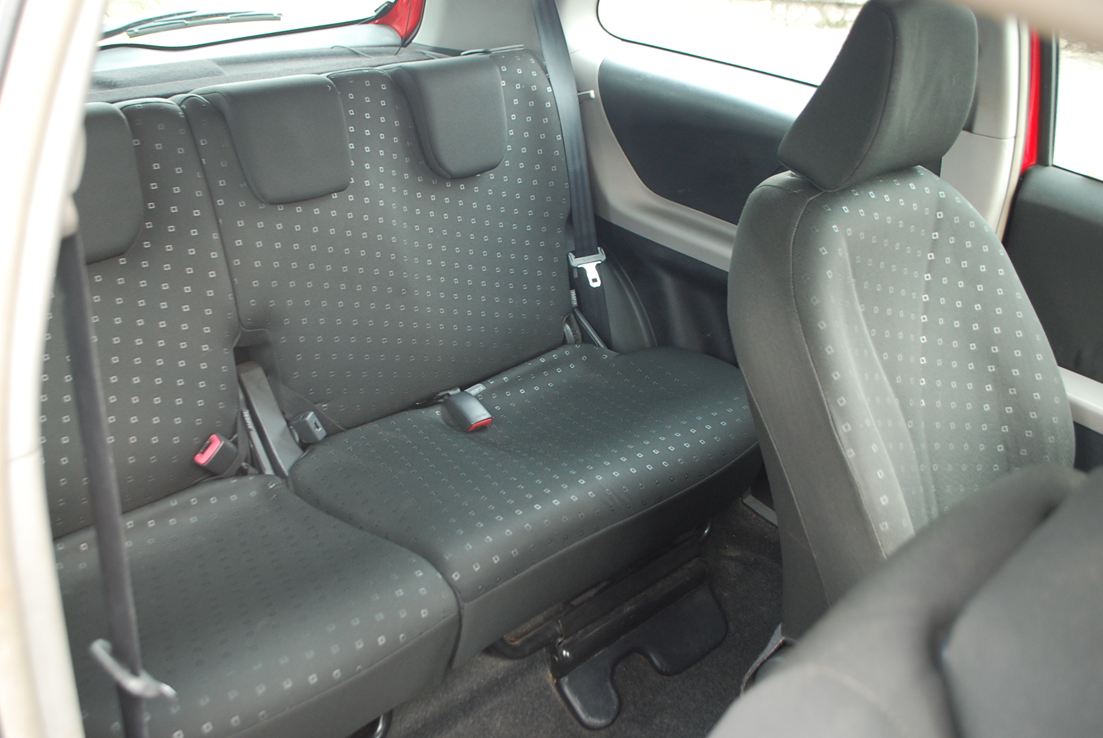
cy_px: 369
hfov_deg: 58.6
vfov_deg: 41.2
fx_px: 982
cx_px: 521
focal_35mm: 32
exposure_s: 1/15
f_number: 3.8
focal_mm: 20
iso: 400
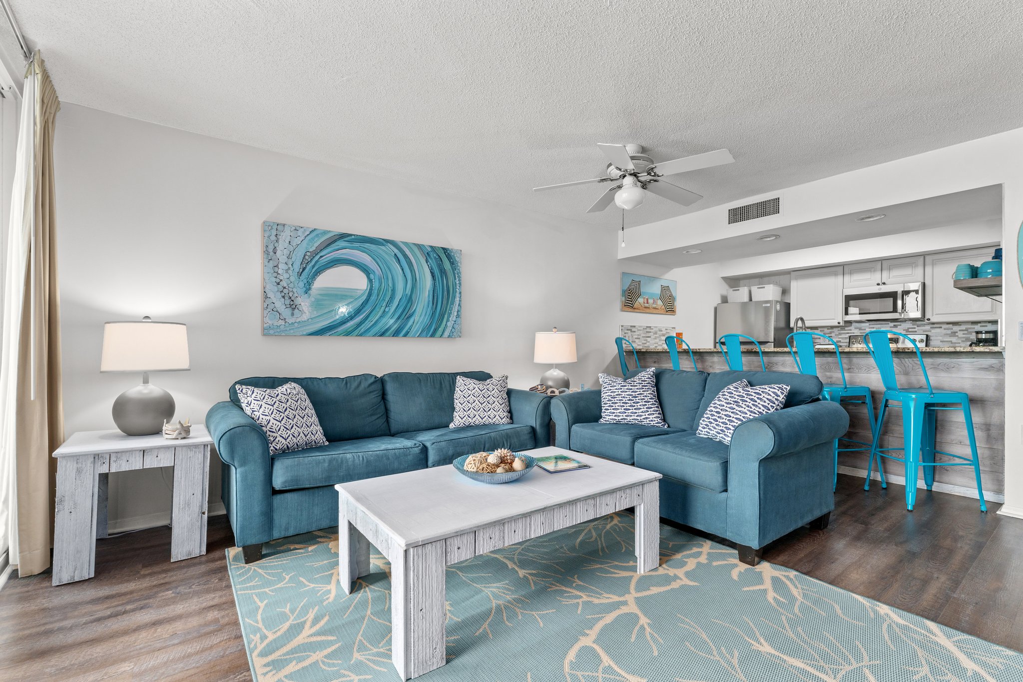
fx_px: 455
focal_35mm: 16
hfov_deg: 96.7
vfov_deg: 73.7
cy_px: 341
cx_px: 512
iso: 400
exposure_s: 1/8
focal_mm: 16
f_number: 8
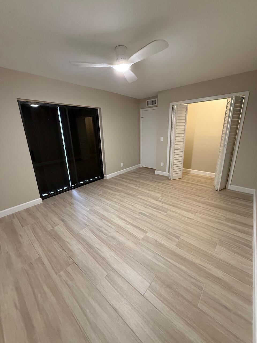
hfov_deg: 85.7
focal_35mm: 14
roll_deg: +1.9
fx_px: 139
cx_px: 128
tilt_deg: -16.8
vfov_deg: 102.1
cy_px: 172
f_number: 2.2
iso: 500
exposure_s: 1/60
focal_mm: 2.22
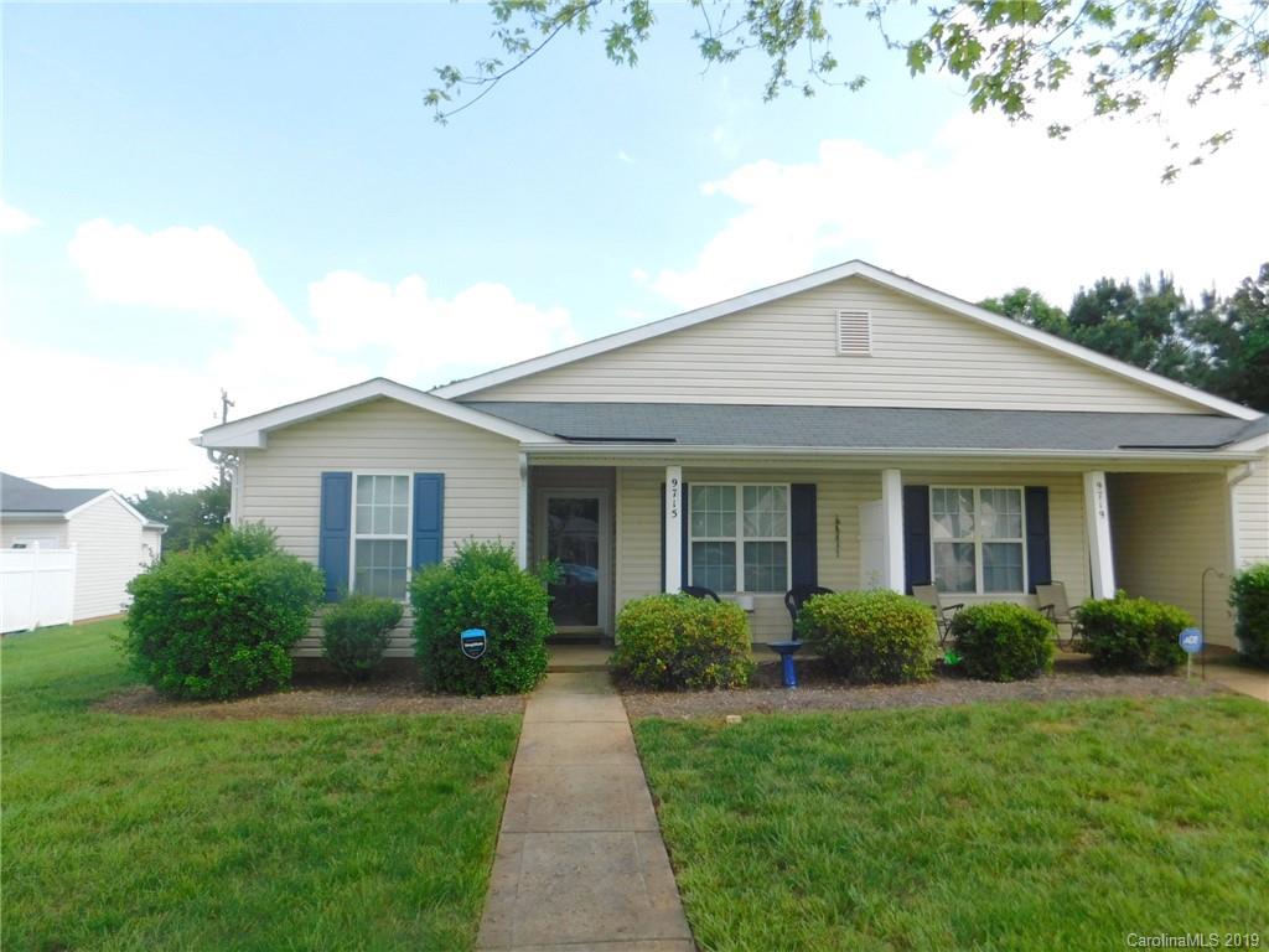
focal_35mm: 23
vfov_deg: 58.9
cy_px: 476
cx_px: 634
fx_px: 843
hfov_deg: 73.9
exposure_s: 1/800
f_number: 3
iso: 125
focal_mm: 4
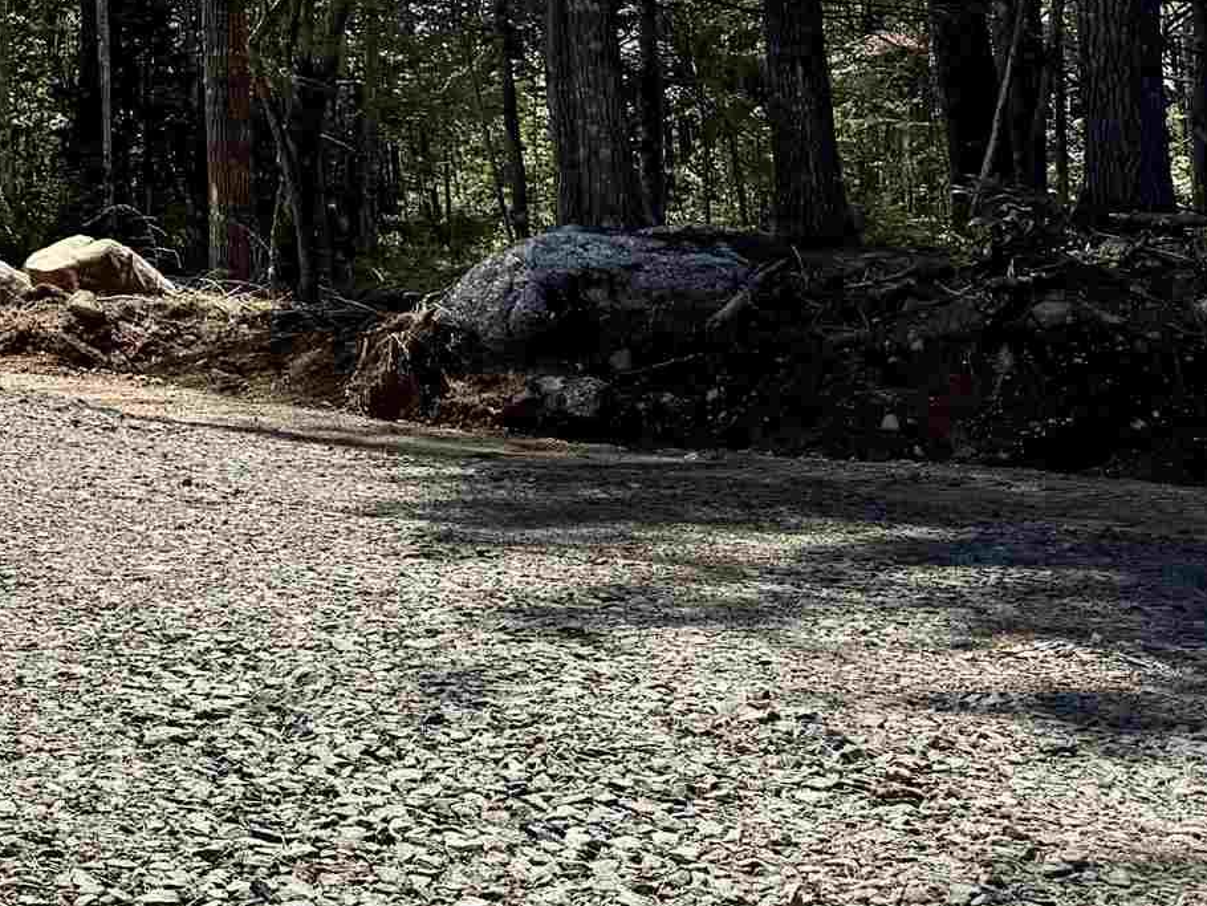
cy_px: -454
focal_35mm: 81
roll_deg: -0.8
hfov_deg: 21.2
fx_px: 2825
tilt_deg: +14.5
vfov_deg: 16.6
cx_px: -472
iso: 80
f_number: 1.78
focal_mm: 6.76
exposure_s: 1/6173
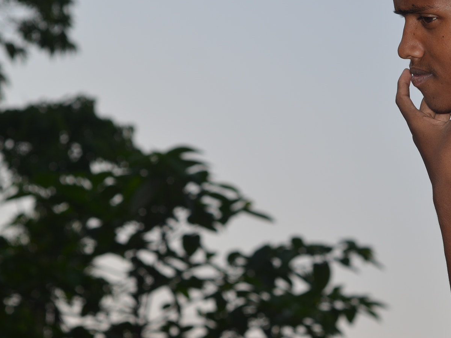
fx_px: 1603
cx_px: 367
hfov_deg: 15.9
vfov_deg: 12.0
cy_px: 133
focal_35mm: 123
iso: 100
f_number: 4.5
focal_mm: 50
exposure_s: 1/250
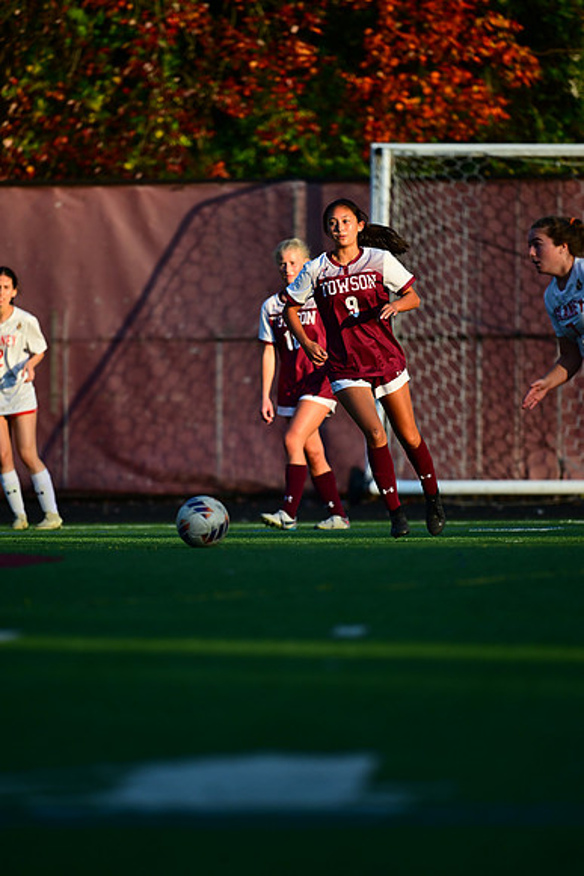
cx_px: 292
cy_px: 438
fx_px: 9727
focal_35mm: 400
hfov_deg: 3.4
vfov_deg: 5.2
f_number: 4.5
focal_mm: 400
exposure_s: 1/2000
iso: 640
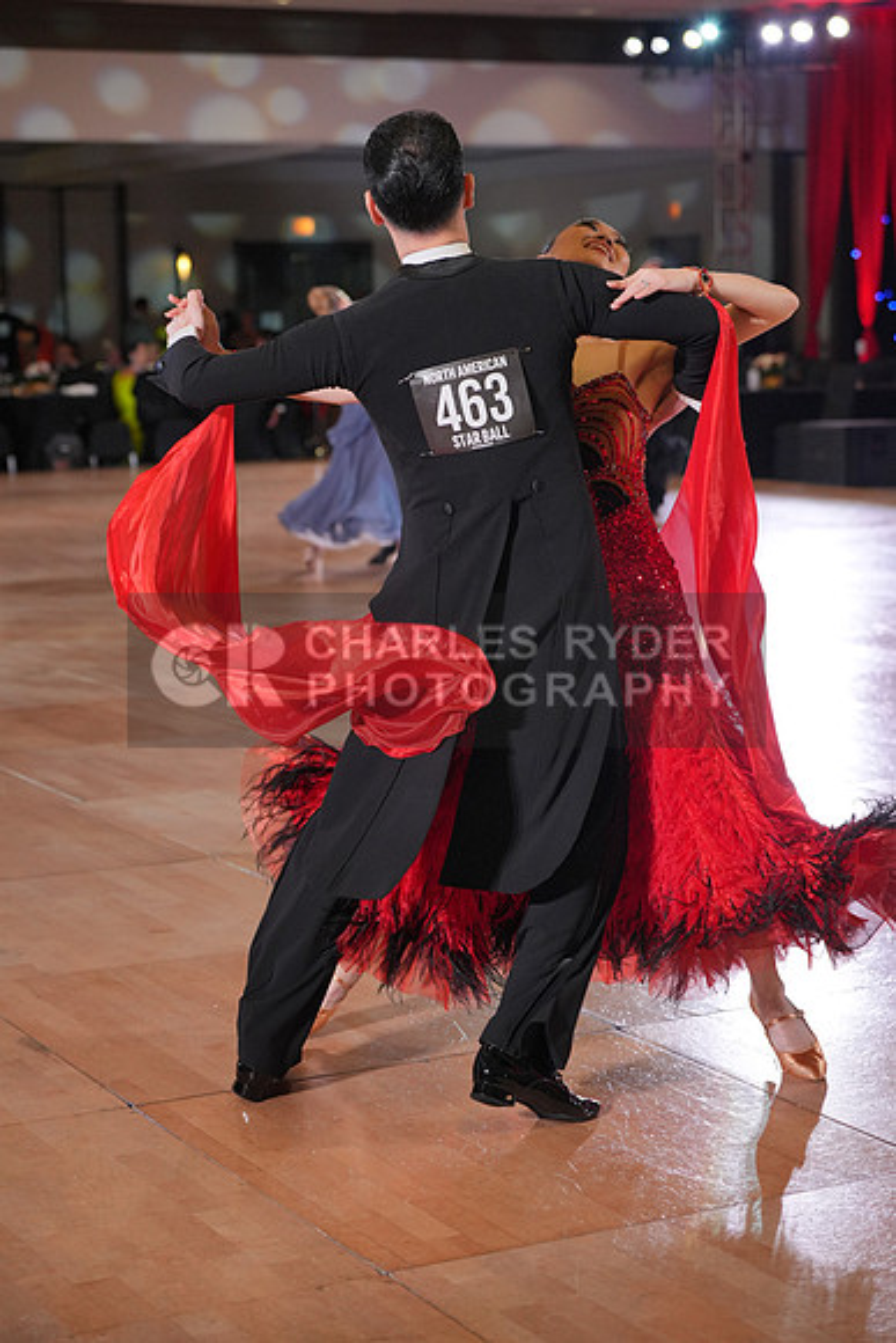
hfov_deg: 19.5
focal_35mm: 70
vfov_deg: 28.8
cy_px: 672
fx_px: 2612
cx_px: 448
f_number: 4
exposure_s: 1/500
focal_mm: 70
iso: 2000
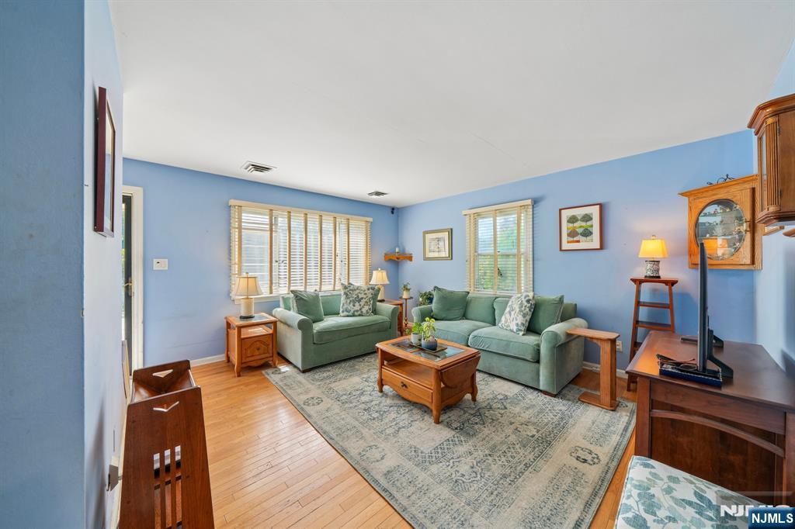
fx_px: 265
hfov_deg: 112.6
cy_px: 264
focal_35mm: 12
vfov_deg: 90.0
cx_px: 398
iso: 100
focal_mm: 12
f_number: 11
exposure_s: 1/8
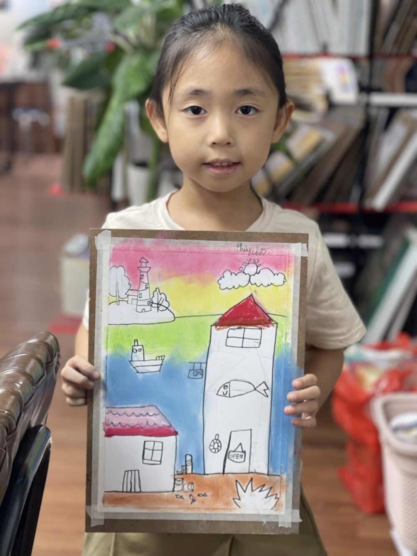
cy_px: 278
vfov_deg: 30.3
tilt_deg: -12.9
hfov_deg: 22.9
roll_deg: -2.1
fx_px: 1028
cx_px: 208
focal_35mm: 64
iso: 125
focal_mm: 7.5
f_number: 2.2
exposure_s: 1/50
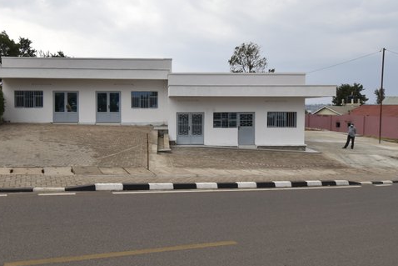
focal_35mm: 27
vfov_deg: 47.9
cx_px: 162
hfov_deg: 66.8
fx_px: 299
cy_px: 118
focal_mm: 10
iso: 250
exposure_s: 1/400
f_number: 8
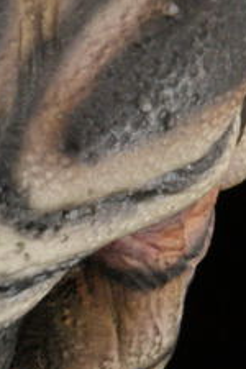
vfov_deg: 2.1
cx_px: -7
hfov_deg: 1.4
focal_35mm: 963
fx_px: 9870
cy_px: 251
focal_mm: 120
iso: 400
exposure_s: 1/4
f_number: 18
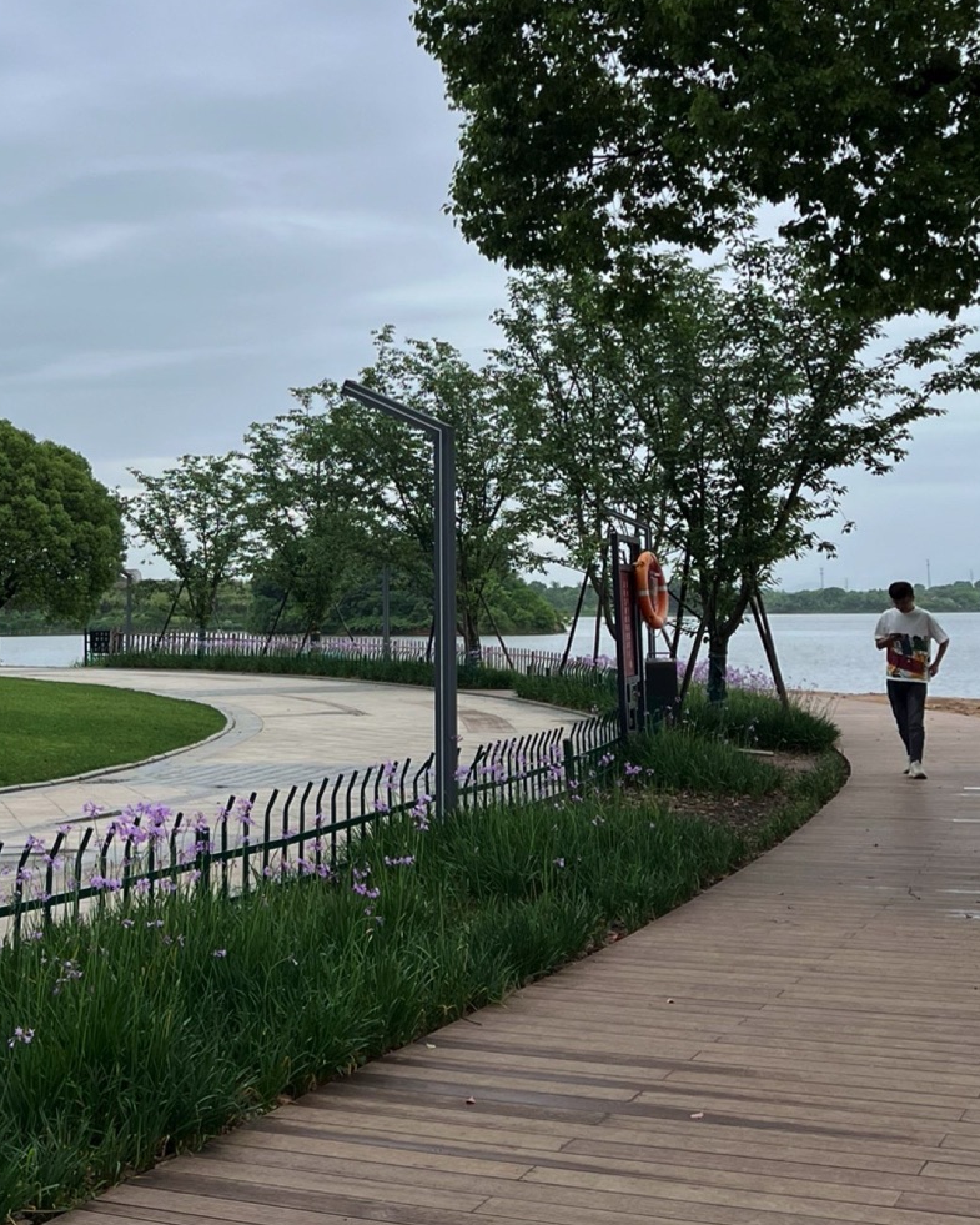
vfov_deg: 34.8
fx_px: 1921
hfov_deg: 28.4
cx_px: 316
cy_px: 356
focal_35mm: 53
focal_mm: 5.7
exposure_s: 1/1058
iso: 50
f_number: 1.5
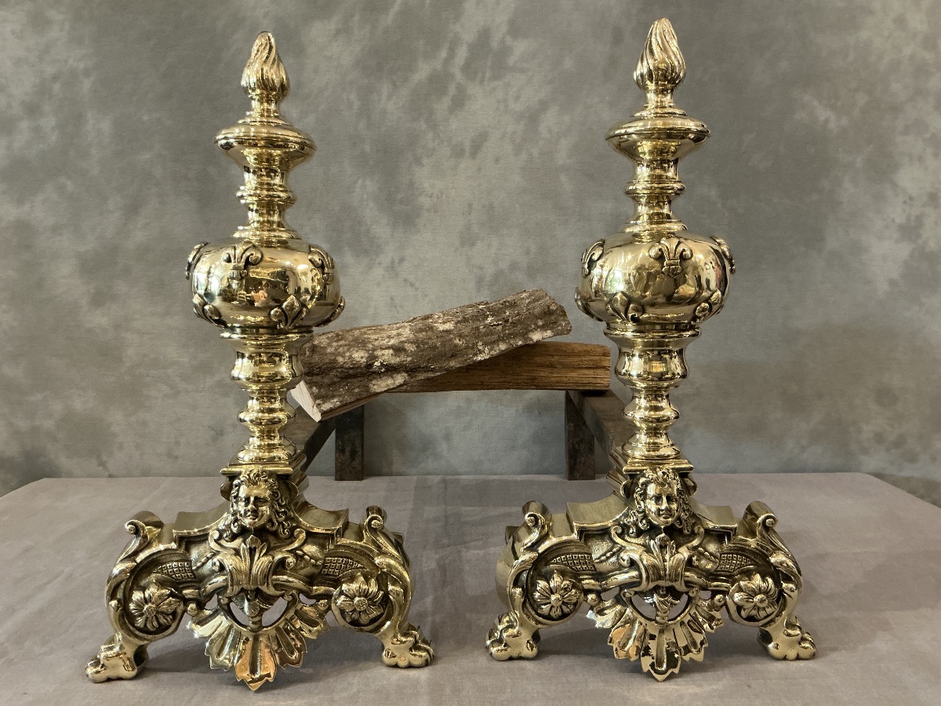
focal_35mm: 28
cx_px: 470
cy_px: 353
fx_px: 761
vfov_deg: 49.7
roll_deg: +0.4
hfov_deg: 63.4
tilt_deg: -6.6
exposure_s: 1/50
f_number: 1.8
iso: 250
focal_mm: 3
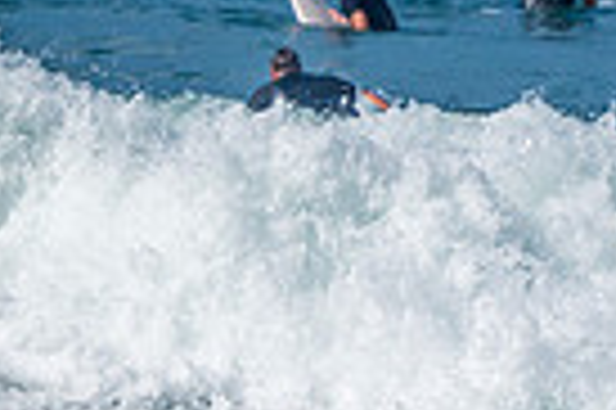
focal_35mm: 2117
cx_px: -504
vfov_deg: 0.6
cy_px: 291
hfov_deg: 1.0
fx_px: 36181
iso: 110
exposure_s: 1/2000
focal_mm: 500
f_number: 5.6
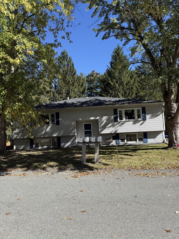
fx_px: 165
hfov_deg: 56.8
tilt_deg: +5.8
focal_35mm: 24
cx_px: 90
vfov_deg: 71.6
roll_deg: +3.0
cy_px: 120
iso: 80
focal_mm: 6.76
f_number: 1.78
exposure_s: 1/2299
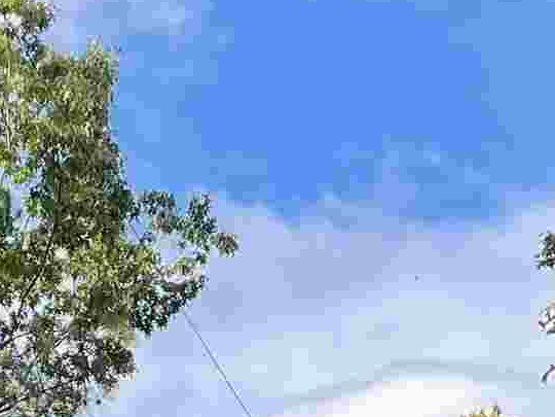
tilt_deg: +8.1
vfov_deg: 8.9
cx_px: 185
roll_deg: +0.1
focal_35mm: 148
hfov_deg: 13.3
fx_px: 2373
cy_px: 1040
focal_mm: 4.2
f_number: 1.6
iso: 32
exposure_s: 1/861
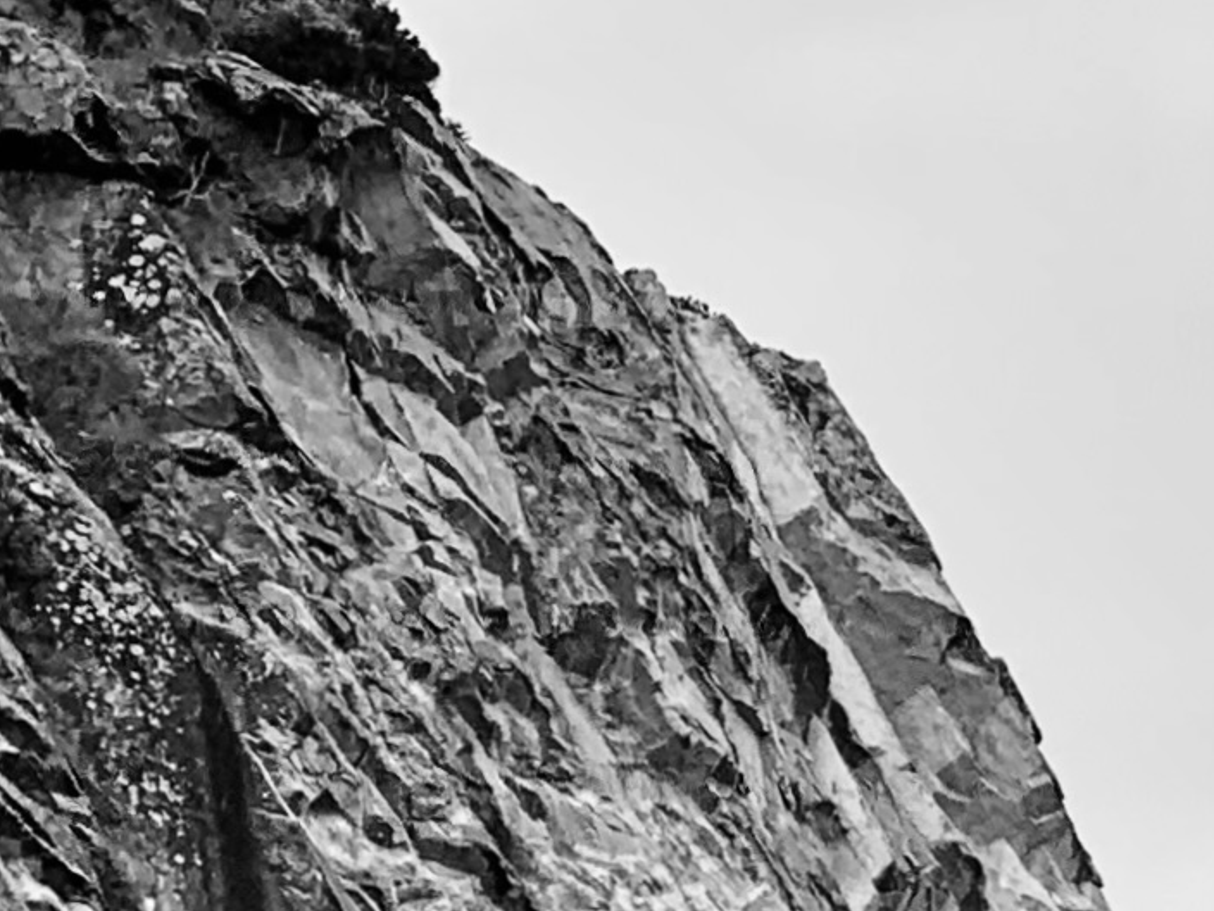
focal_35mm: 149
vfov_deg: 9.5
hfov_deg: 11.2
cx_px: 2885
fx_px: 5226
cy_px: 1629
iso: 25
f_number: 1.8
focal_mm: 4.2
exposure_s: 1/348
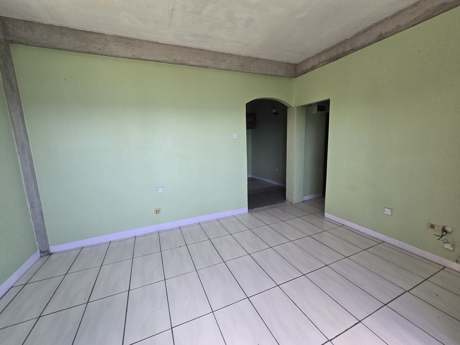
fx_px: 173
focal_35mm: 13
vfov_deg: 89.9
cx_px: 230
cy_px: 172
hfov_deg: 106.2
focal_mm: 2.2
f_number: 2.2
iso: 100
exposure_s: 1/100
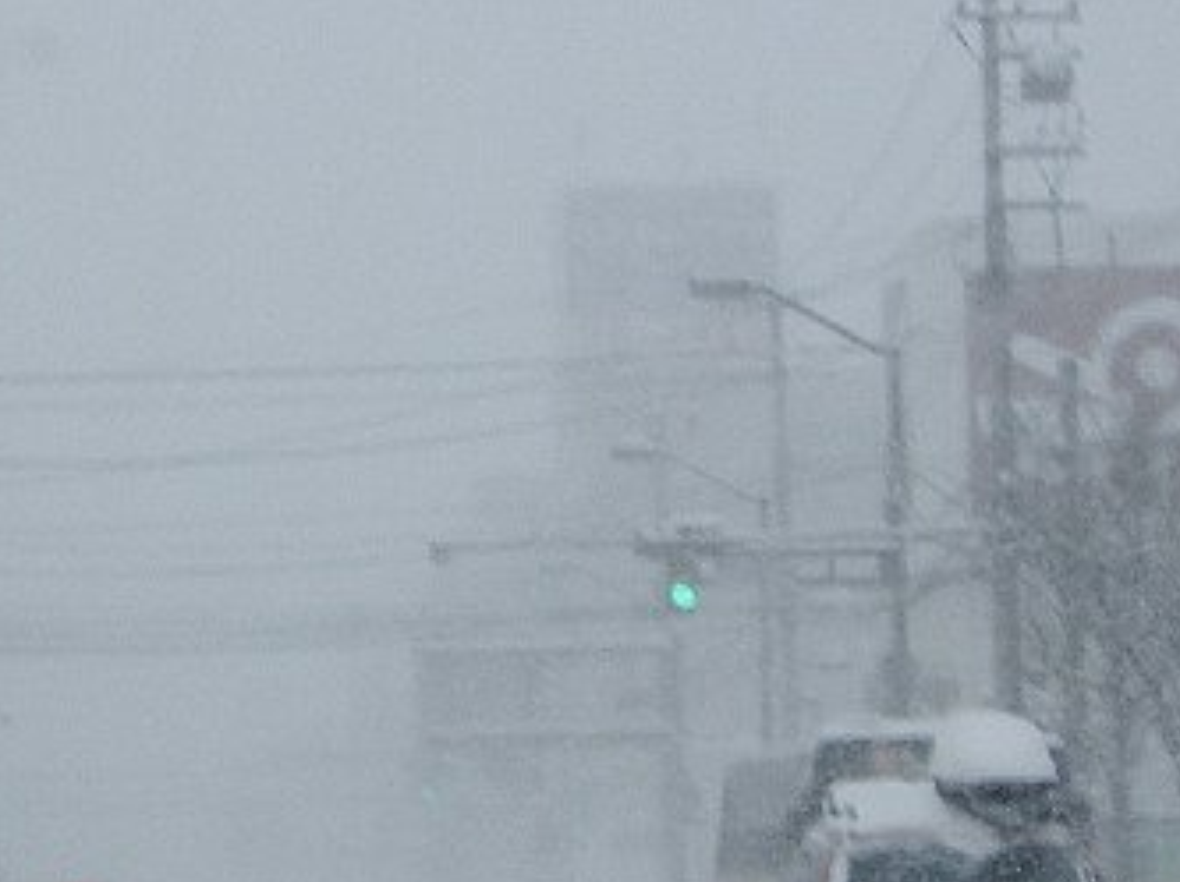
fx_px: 9330
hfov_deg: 7.2
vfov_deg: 5.4
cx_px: 422
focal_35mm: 274
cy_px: 446
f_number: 4.4
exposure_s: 1/125
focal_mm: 14.6
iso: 50
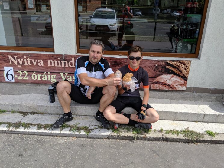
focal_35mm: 28
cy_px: 81
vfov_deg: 49.7
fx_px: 181
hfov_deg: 63.5
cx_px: 115
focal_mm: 4.44
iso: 57
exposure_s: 1/1957
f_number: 1.8
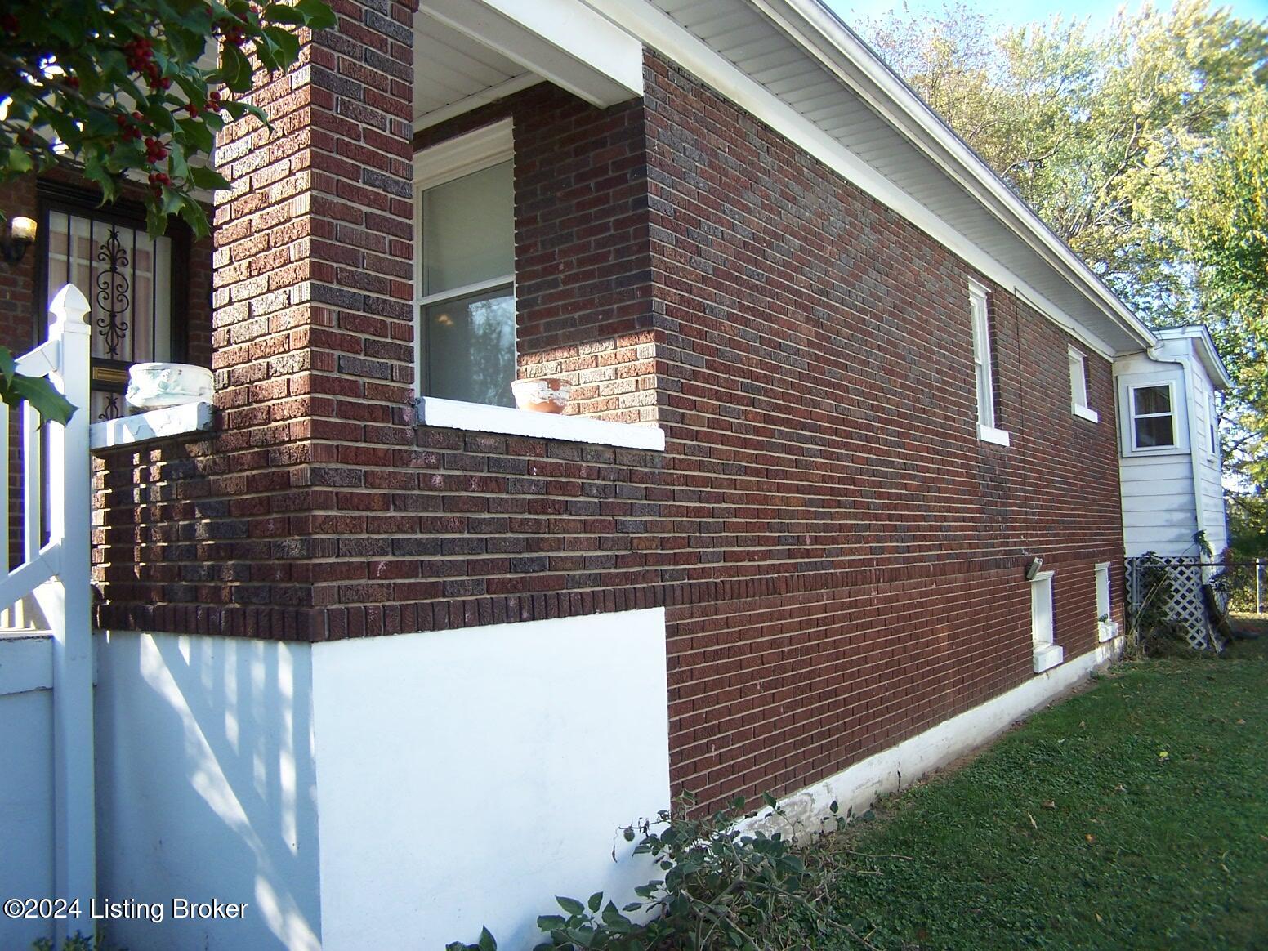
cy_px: 476
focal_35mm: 38
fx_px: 1392
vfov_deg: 37.7
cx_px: 634
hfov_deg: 49.0
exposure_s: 1/180
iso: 80
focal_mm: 6.3
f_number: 2.8
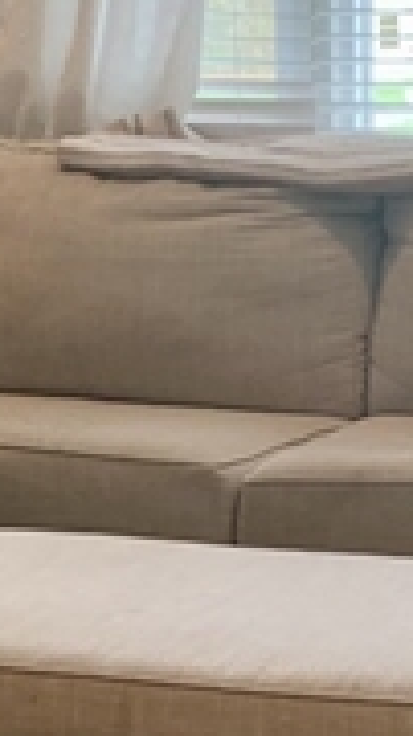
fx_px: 2360
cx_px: 323
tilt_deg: -9.5
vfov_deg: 17.6
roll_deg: +0.6
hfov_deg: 10.0
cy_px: 532
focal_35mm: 121
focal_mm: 4.25
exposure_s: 1/60
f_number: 1.8
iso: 50
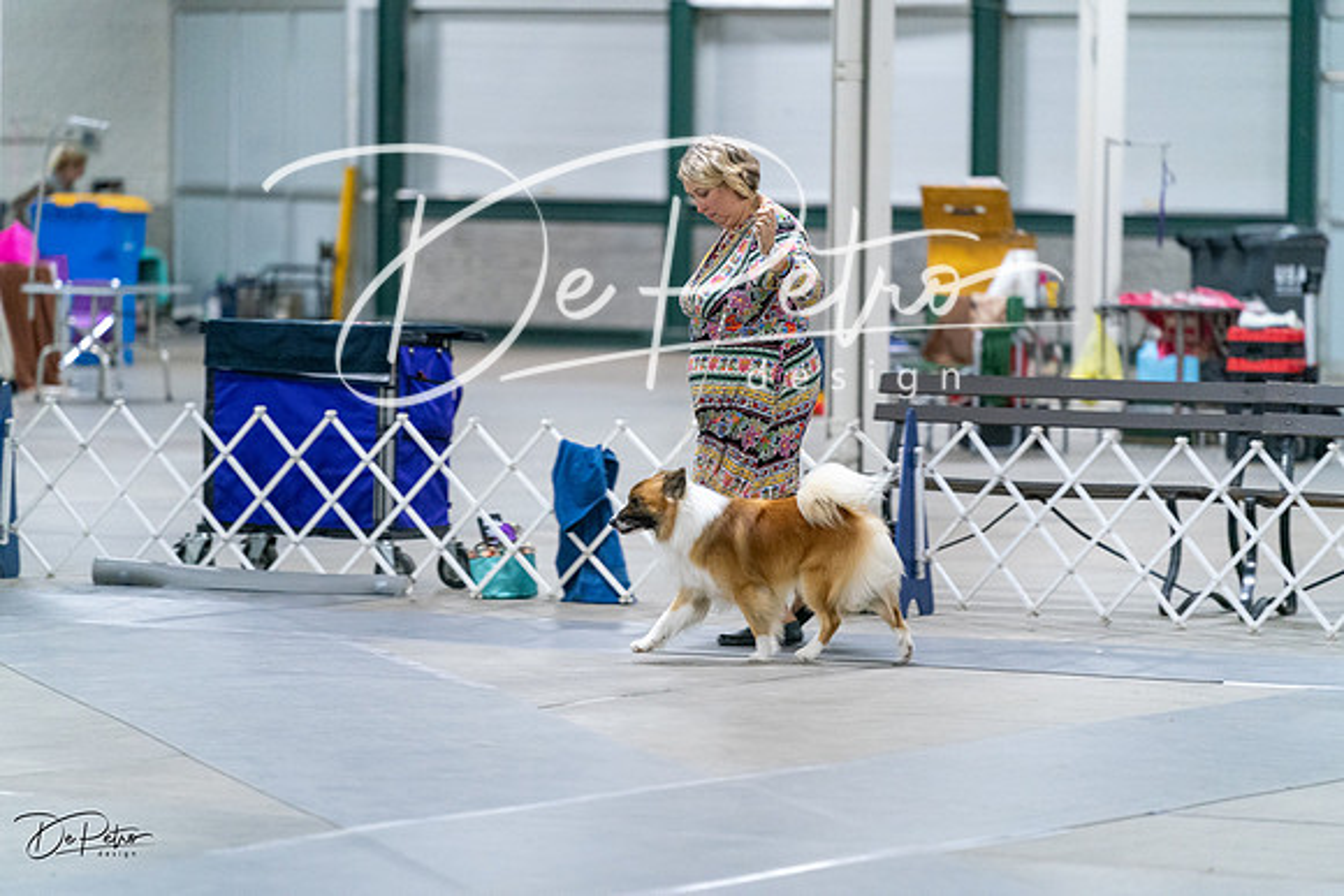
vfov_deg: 6.9
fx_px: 7468
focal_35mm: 200
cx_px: 672
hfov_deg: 10.3
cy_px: 448
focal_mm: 200
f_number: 2.8
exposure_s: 1/250
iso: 5000
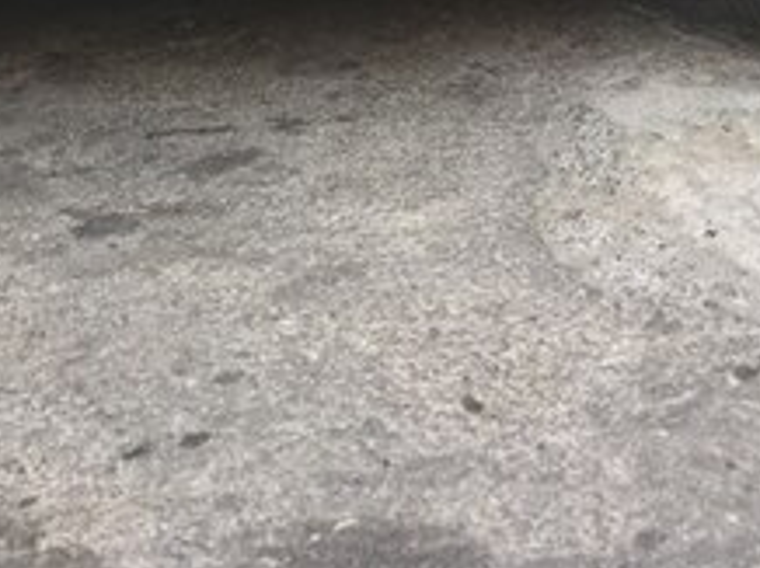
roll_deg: -0.2
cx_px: 63
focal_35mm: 88
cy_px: -256
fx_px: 1930
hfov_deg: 21.7
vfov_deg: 15.6
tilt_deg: -7.9
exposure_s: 1/353
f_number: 2.2
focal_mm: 4.15
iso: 32
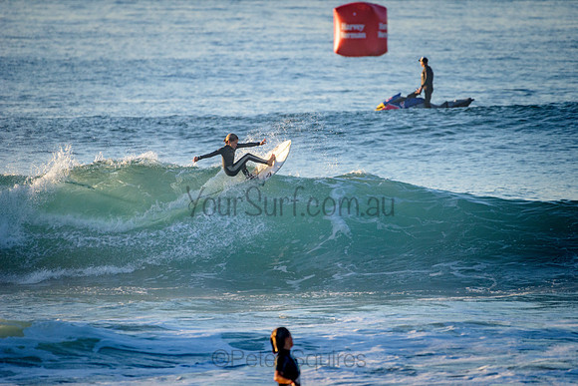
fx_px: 8029
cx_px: 289
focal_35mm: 500
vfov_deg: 2.8
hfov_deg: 4.1
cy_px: 193
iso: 560
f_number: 5.6
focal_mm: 500
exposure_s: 1/2000
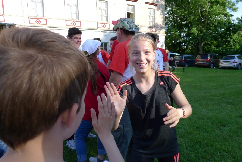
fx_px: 161
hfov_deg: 73.7
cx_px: 121
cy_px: 81
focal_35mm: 24
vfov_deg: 53.2
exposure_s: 1/400
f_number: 2.8
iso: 80
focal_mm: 5.1
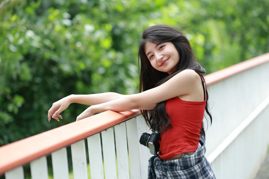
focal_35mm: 115
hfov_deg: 17.8
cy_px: 90
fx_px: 859
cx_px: 134
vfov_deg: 11.9
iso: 100
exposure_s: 1/320
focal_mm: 115
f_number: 2.8
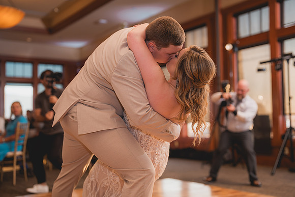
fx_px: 410
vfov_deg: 27.0
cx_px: 148
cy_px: 98
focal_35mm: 50
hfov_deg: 39.6
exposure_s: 1/250
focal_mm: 50
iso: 125
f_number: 1.8
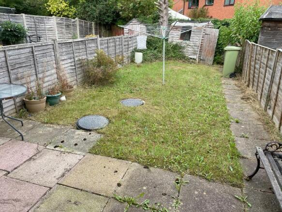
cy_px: 106
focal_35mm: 26
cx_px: 141
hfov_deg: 67.3
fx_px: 212
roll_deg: +0.0
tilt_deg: -20.7
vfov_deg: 53.0
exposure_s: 1/567
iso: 32
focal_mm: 4.2
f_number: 1.6
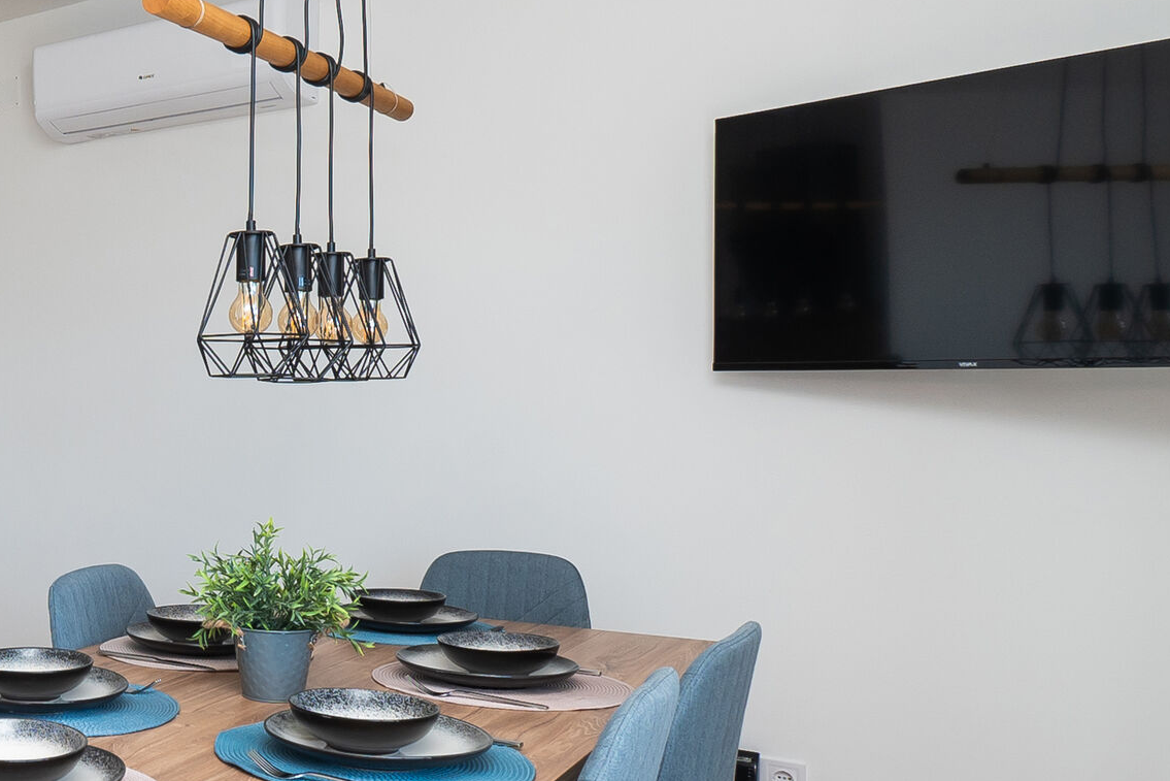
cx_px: -70
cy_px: 411
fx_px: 1203
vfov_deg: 35.9
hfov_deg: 42.5
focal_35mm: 37
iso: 160
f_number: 8
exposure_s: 1/40
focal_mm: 10
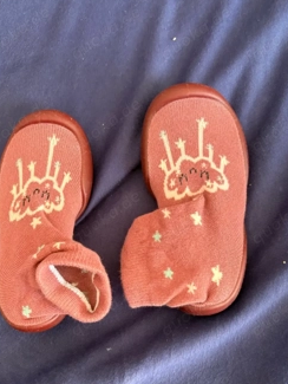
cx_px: 131
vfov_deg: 56.4
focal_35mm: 32
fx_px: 355
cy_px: 230
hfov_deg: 44.1
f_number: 1.6
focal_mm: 5.96
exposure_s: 1/60
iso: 320
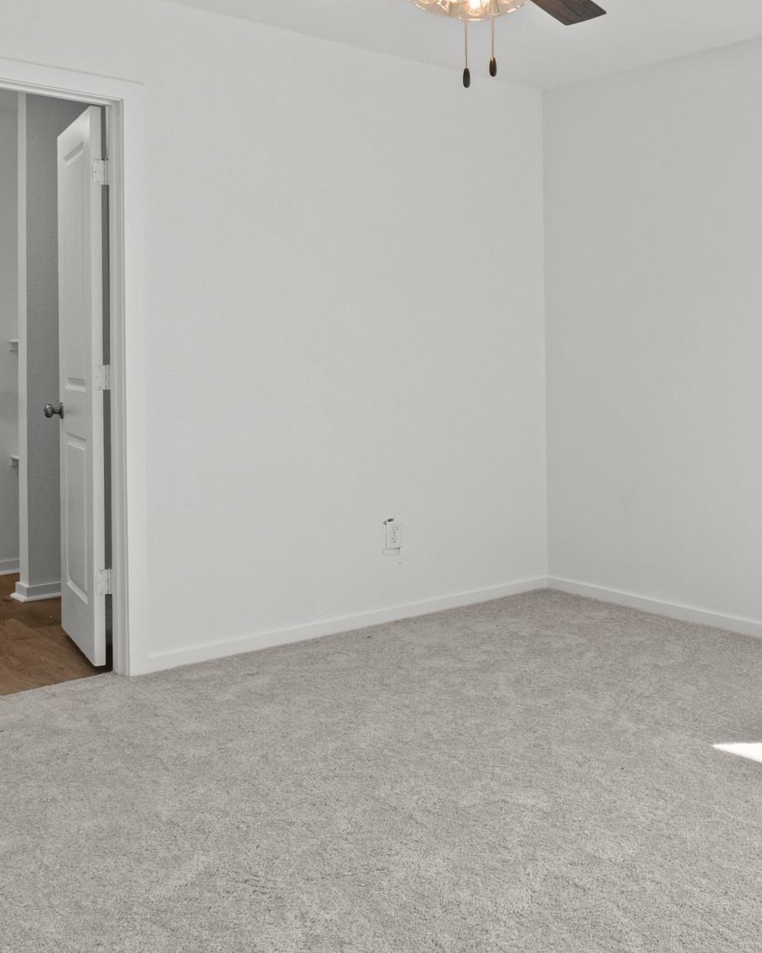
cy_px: 357
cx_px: 718
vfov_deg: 49.8
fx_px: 1015
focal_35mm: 36
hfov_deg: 37.8
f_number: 9
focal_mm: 12
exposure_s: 1/15
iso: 250
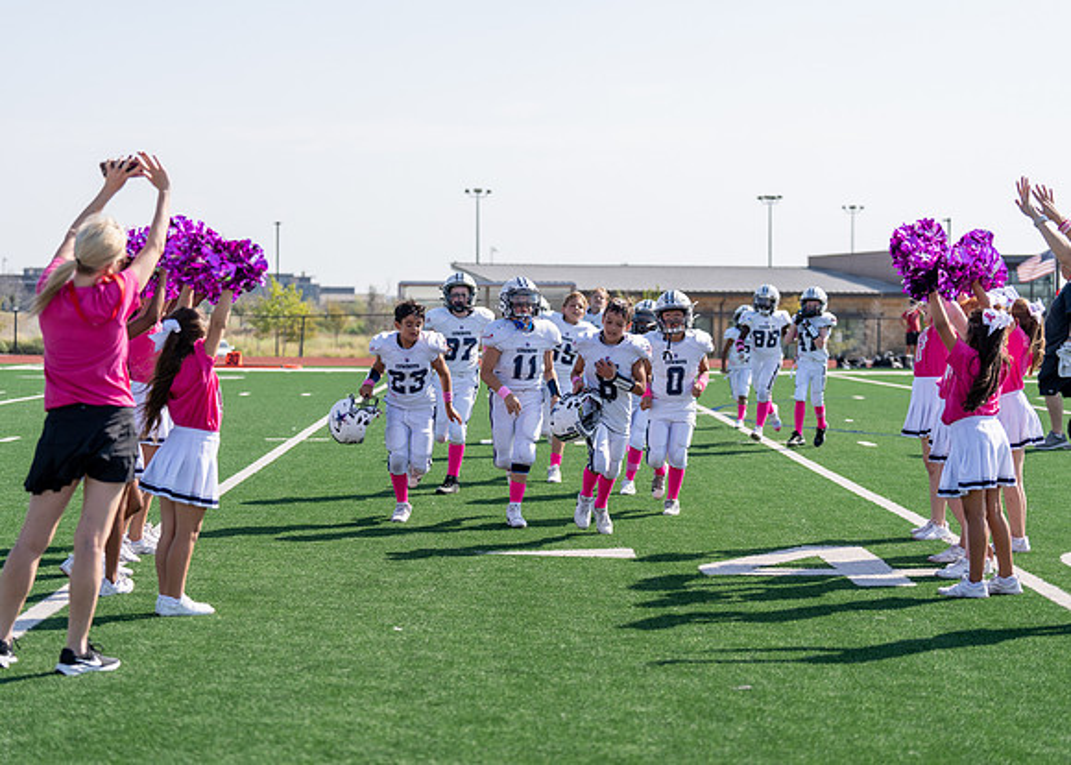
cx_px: 536
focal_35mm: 74
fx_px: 2259
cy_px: 382
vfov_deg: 19.2
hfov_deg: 26.7
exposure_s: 1/2000
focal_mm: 70
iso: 100
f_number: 2.8
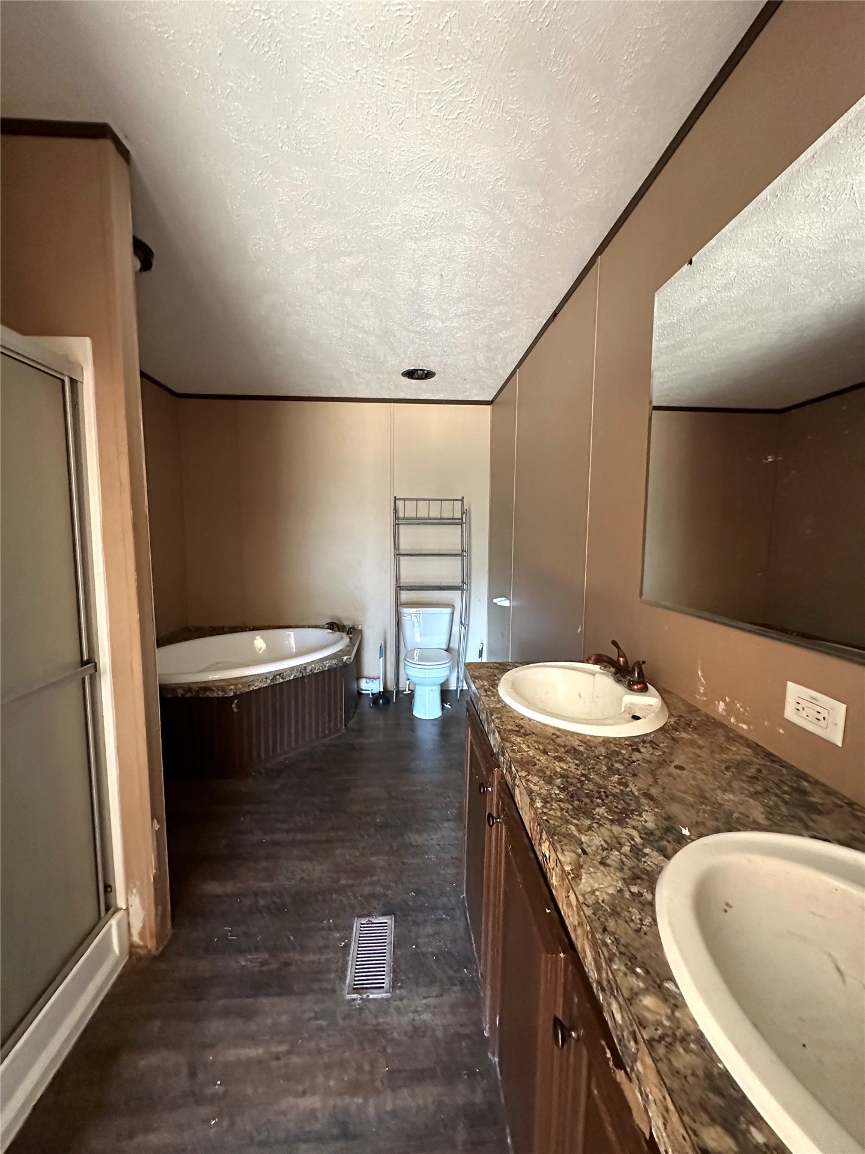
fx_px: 466
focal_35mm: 14
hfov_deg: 85.7
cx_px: 432
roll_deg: +0.1
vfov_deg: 102.1
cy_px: 577
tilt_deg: -4.4
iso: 800
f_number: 2.2
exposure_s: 1/60
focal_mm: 2.22
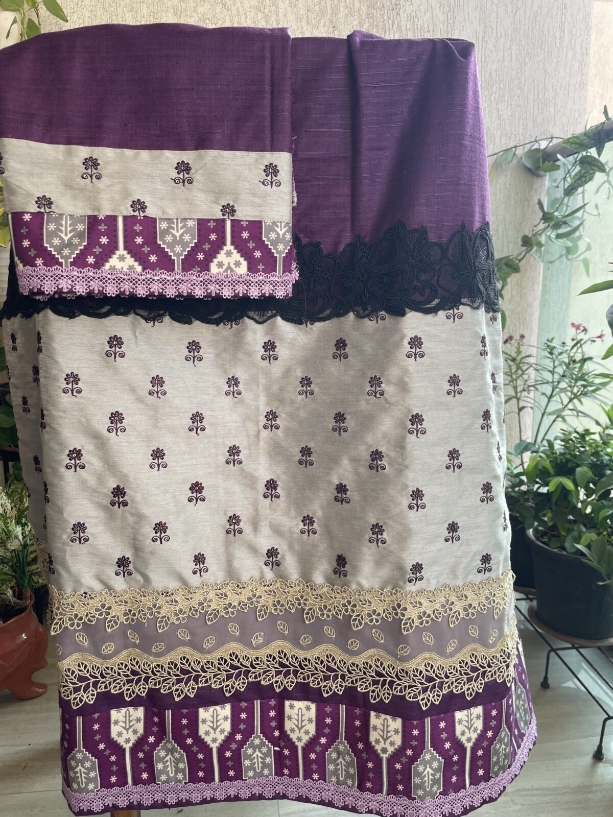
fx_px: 614
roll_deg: +0.8
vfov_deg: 67.3
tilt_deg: -11.3
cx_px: 306
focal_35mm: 26
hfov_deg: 53.1
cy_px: 408
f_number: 1.6
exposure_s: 1/186
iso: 32
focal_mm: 4.2
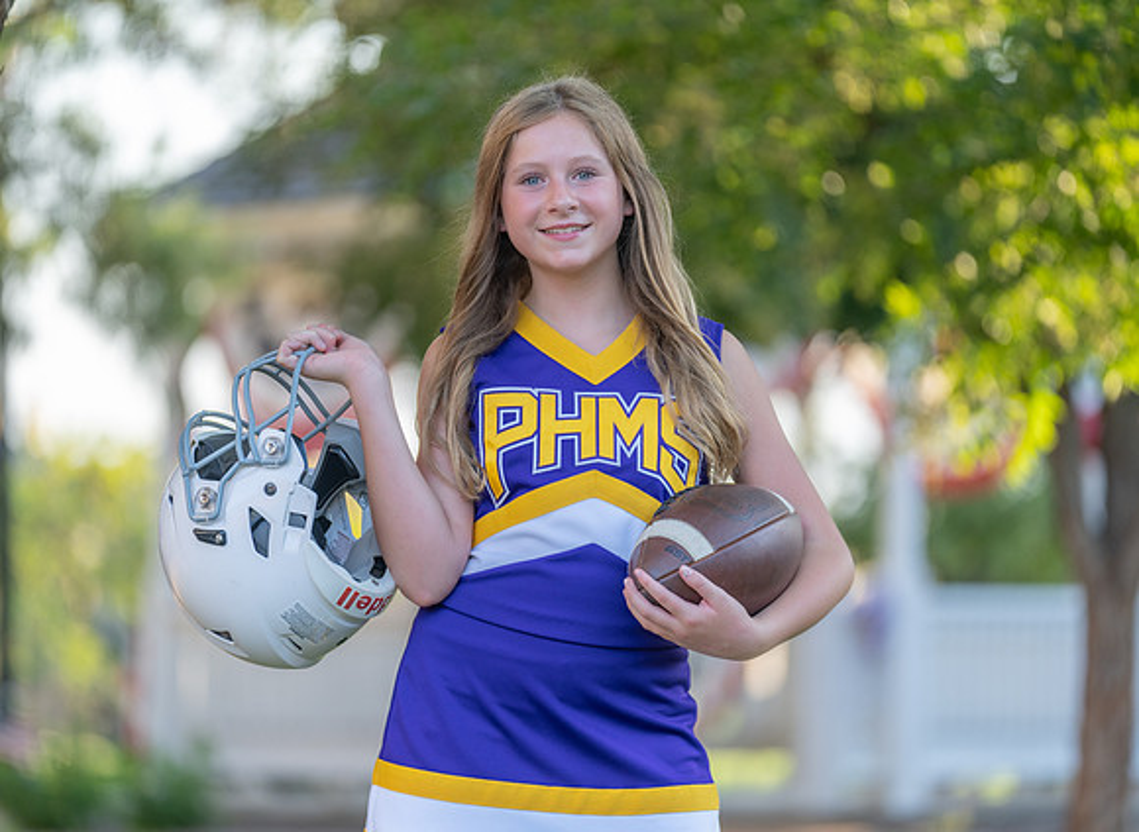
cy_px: 416
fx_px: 6024
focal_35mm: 185
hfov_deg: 10.8
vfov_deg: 7.9
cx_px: 514
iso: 200
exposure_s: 1/320
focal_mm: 165
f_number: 2.8
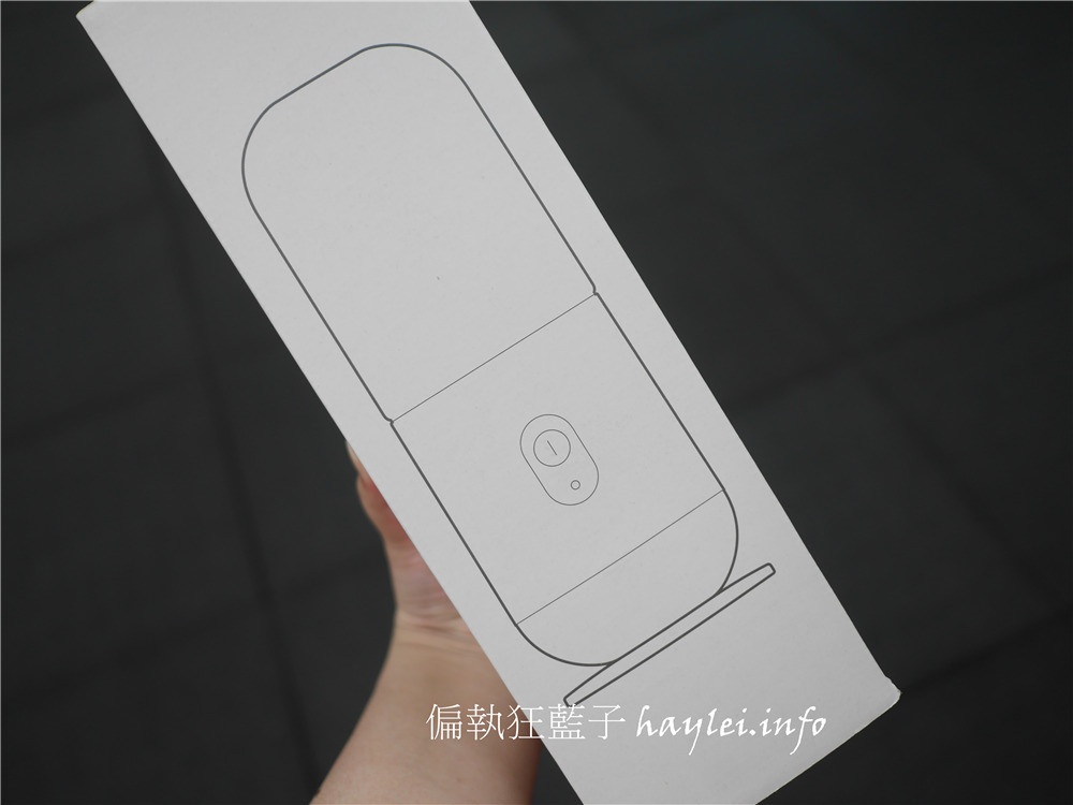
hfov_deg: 60.0
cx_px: 536
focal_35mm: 30
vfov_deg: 46.8
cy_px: 402
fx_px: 930
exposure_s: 1/125
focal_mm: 15
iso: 200
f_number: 1.8
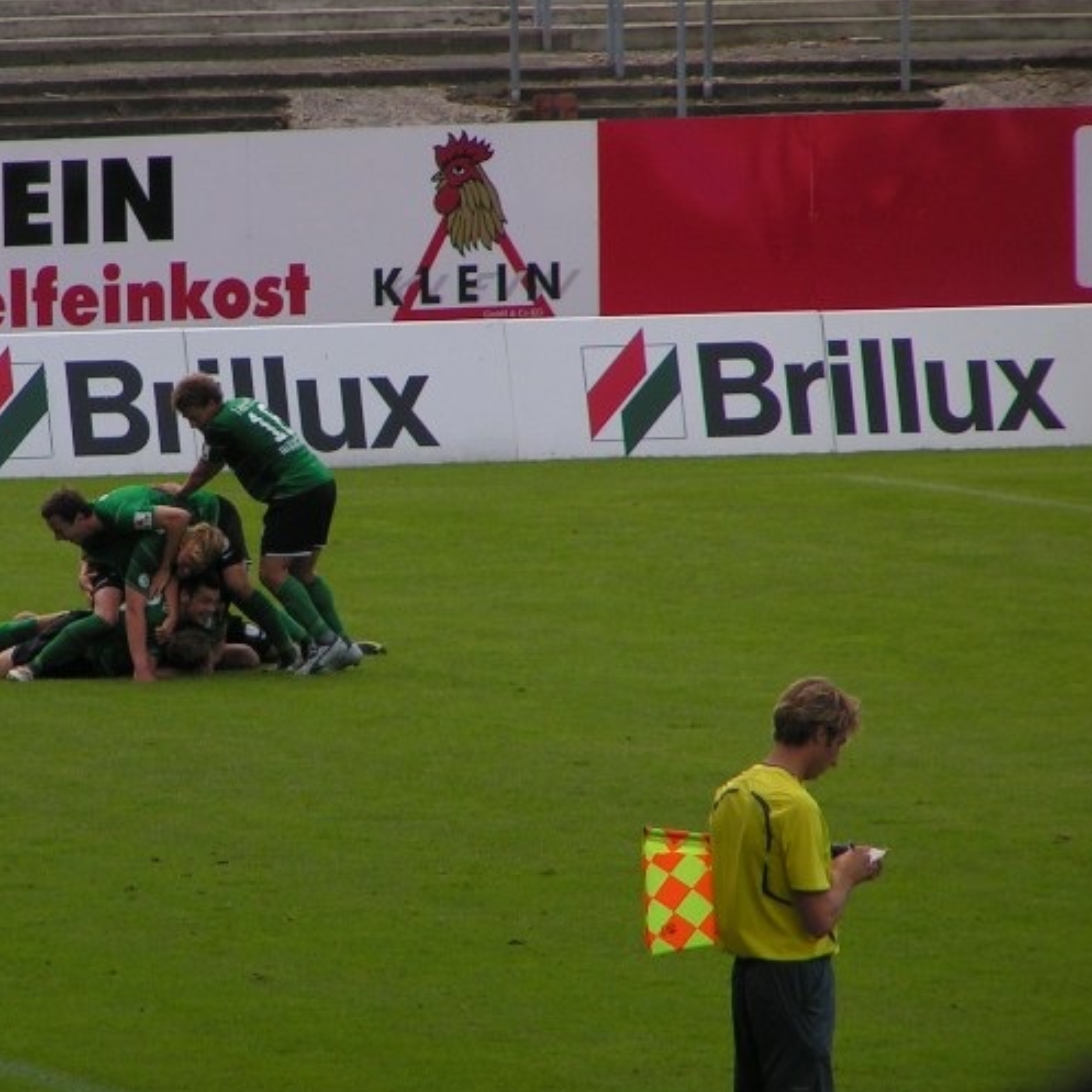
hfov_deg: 3.2
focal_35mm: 541
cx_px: 229
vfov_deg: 3.2
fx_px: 19308
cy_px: 461
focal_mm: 58
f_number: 3.5
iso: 50
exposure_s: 1/640
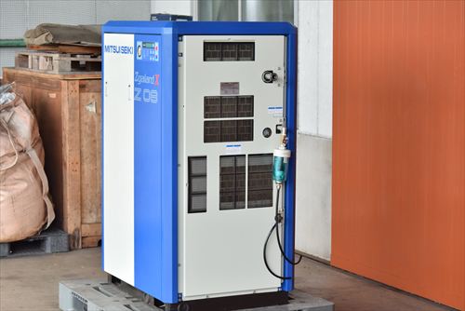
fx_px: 1124
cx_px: 232
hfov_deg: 23.4
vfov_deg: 15.7
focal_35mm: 87
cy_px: 156
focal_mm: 58
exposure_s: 1/320
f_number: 6.3
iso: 1250
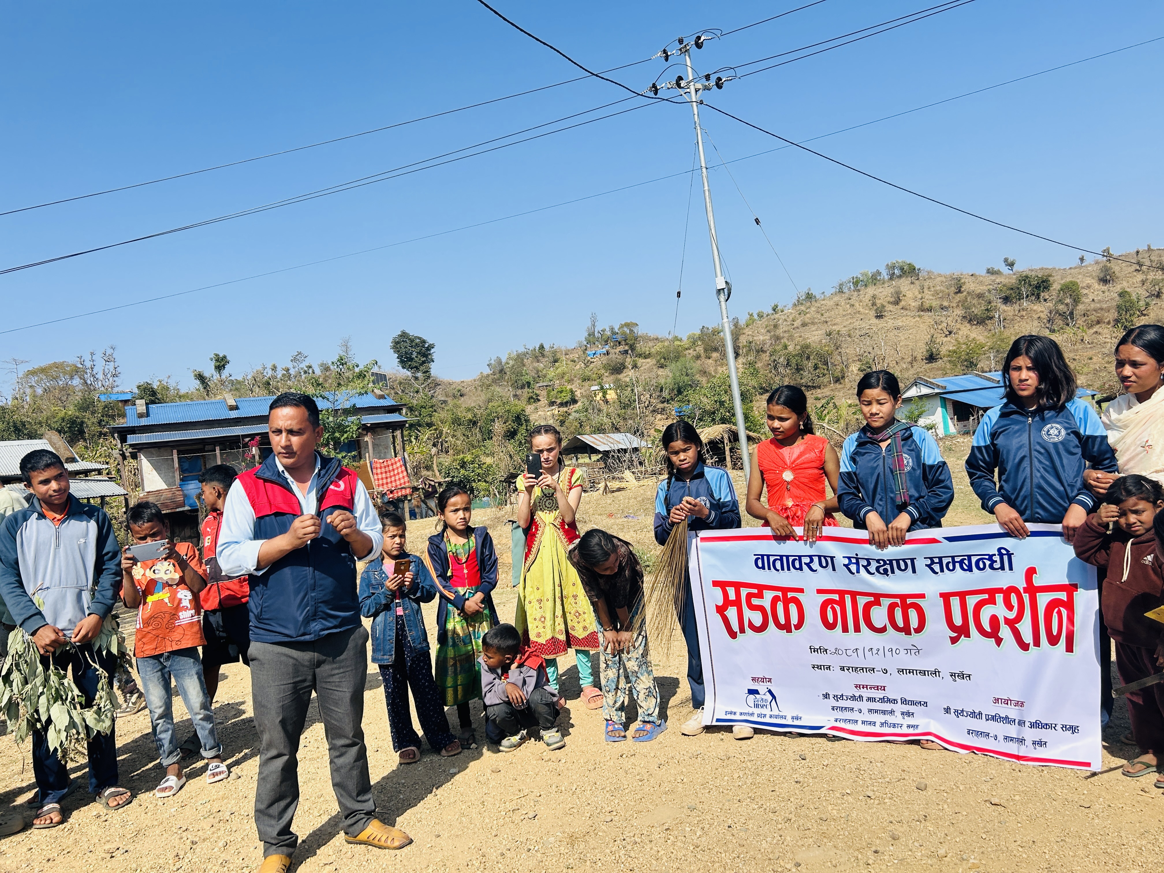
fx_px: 874
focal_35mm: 26
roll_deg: +6.8
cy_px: 436
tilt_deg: +2.8
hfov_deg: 67.3
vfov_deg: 53.1
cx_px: 582
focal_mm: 5.7
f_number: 1.5
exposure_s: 1/3968
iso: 50
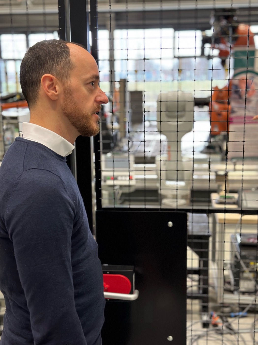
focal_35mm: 48
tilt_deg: -10.8
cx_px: 129
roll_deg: +0.5
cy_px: 172
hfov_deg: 30.2
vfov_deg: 39.7
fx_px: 477
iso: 250
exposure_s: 1/50
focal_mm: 6.86
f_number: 1.78
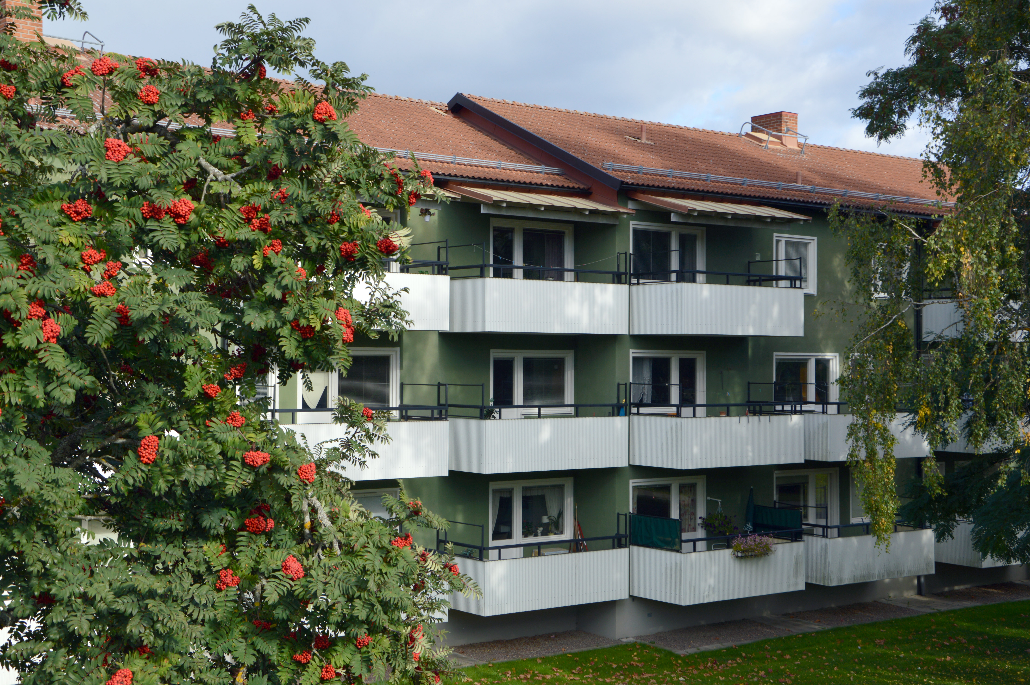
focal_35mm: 51
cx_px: 515
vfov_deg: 26.4
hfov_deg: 38.9
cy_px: 342
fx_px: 1458
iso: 100
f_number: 7.1
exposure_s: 1/200
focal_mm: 34
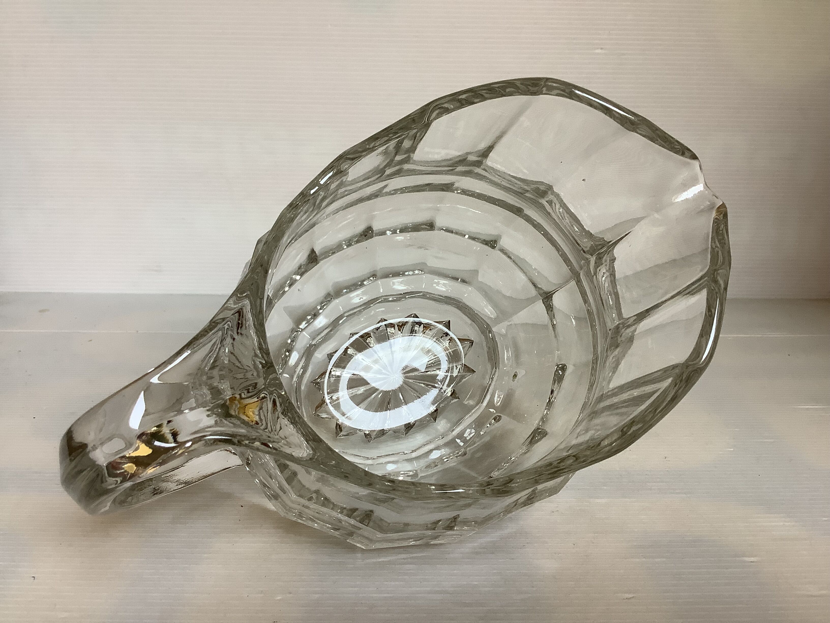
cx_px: 415
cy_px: 312
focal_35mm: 31
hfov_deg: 58.4
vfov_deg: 45.4
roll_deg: -0.1
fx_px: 743
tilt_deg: -15.0
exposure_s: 1/50
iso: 80
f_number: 2.4
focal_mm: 3.3
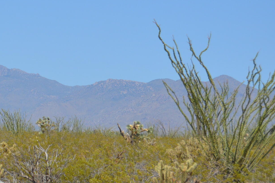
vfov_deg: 6.8
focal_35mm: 201
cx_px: -29
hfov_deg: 10.1
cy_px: 80
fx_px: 1537
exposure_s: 1/1600
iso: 400
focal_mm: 55
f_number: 7.1
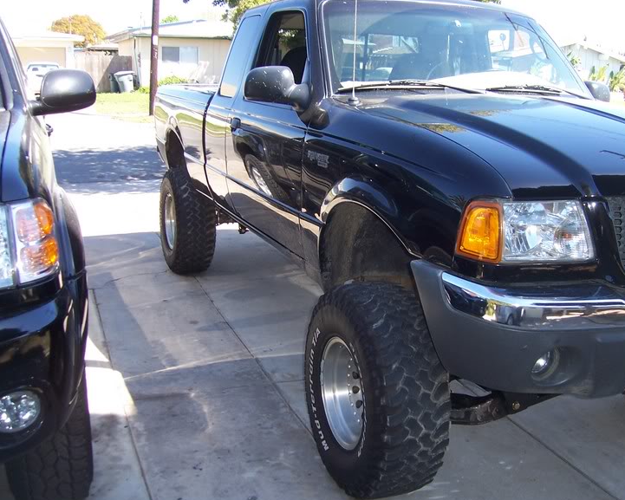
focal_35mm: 39
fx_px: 722
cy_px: 258
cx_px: 346
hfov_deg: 46.8
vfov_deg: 38.2
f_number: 3
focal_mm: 6
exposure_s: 1/180
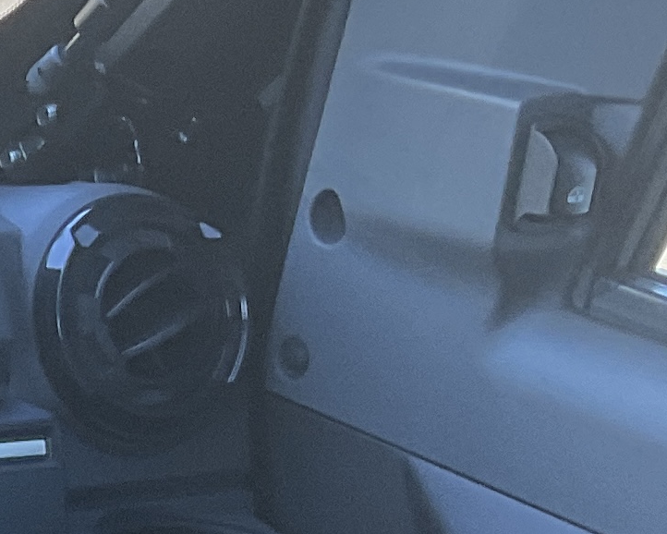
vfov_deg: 9.5
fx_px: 3120
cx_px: -1110
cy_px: 771
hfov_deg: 10.1
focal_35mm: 158
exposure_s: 1/138
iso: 16
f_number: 1.8
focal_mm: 3
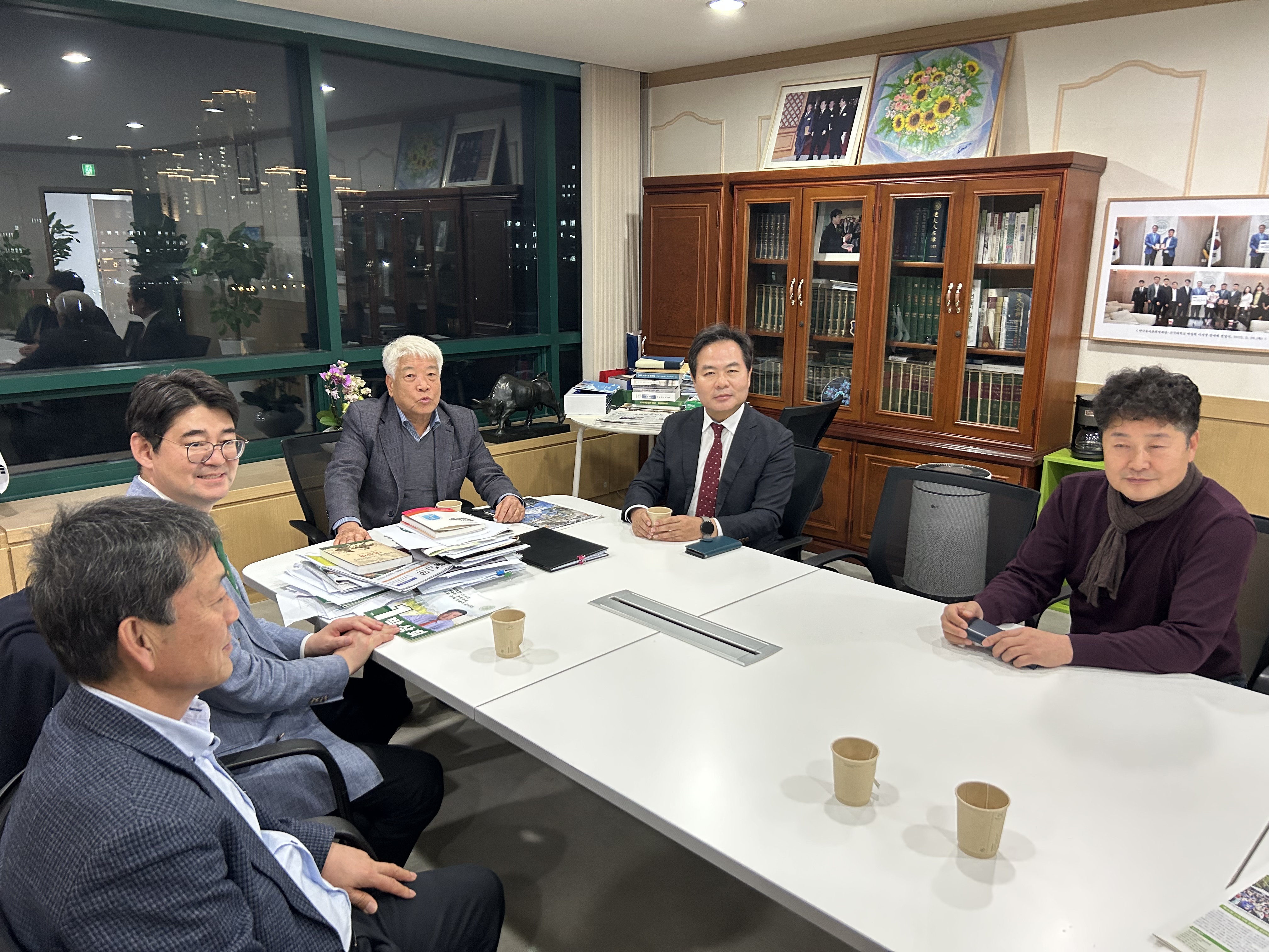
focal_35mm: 26
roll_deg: +0.1
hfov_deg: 67.3
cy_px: 476
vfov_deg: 53.1
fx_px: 953
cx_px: 634
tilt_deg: -13.6
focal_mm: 5.7
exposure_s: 1/60
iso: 200
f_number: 1.5
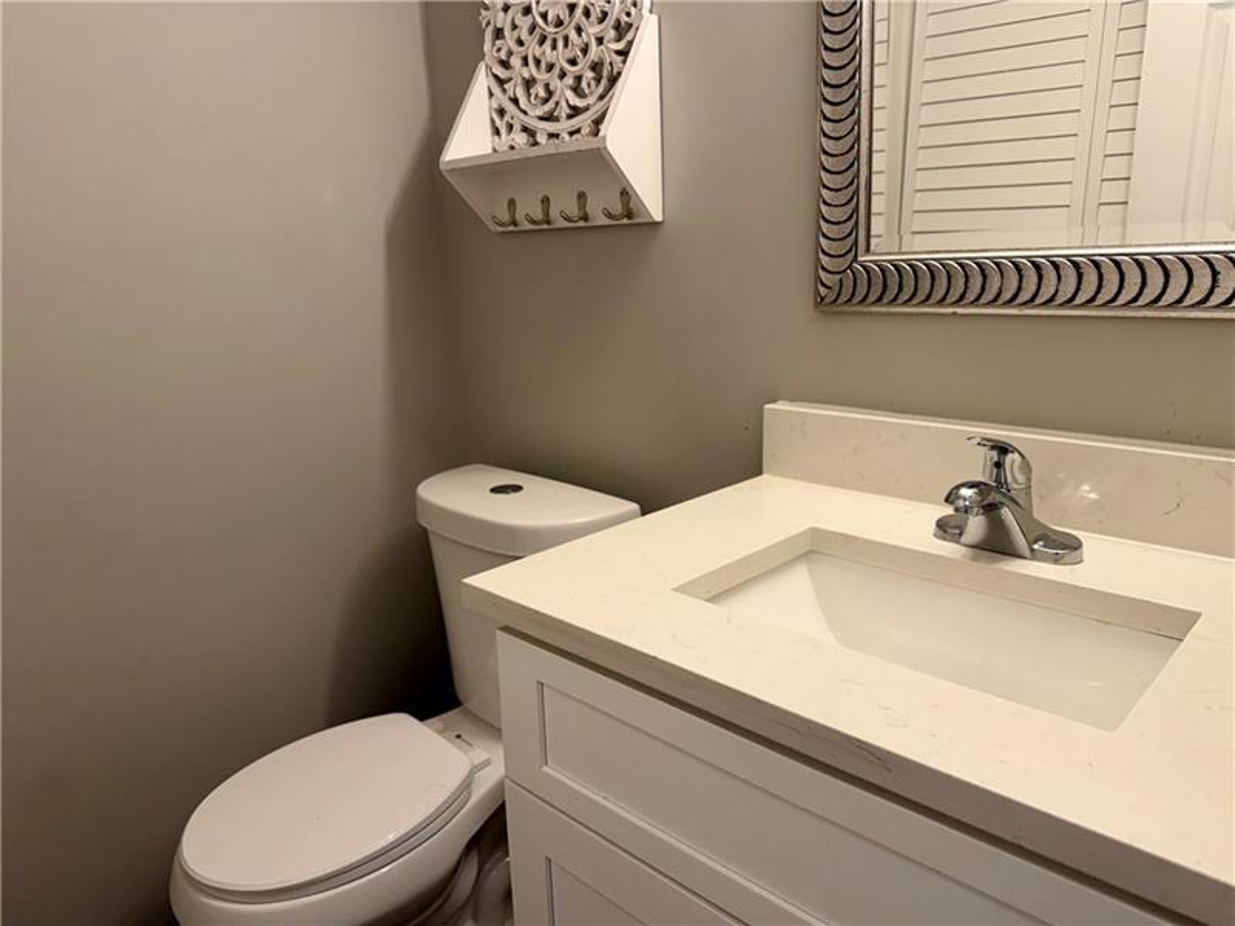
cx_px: 618
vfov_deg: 56.8
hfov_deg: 71.6
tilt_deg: -14.7
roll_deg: +2.0
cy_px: 463
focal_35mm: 24
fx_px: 856
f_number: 1.78
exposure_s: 1/120
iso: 125
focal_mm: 6.76
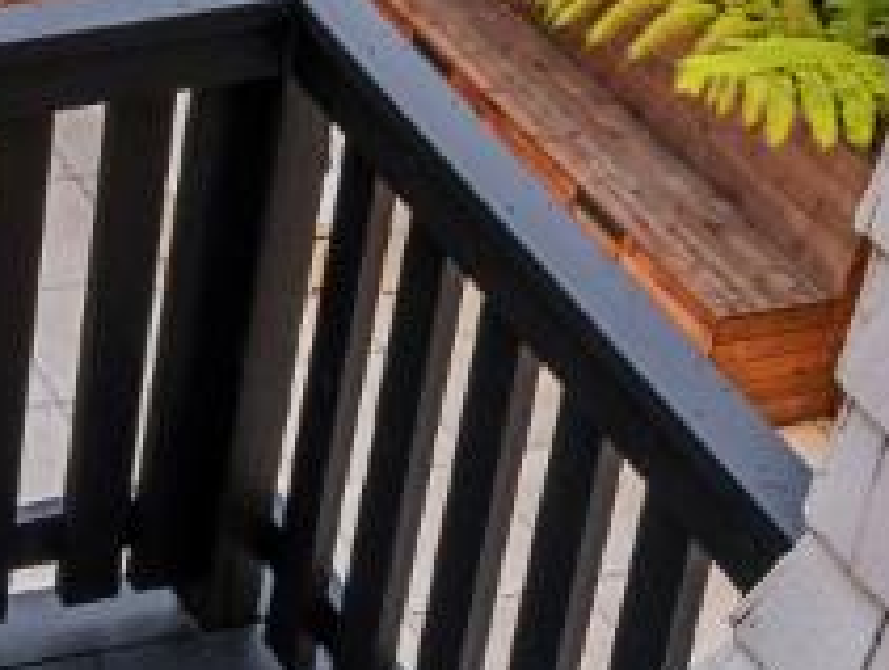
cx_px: -506
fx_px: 2984
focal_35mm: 116
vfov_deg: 12.2
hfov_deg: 15.4
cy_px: -367
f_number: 8
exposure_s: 2
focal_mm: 17
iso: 400
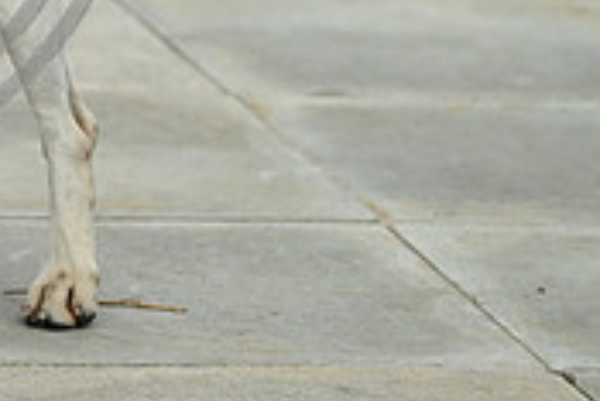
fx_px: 9391
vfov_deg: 2.4
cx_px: -264
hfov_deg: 3.6
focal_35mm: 563
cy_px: -211
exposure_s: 1/1250
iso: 280
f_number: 4.5
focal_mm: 170
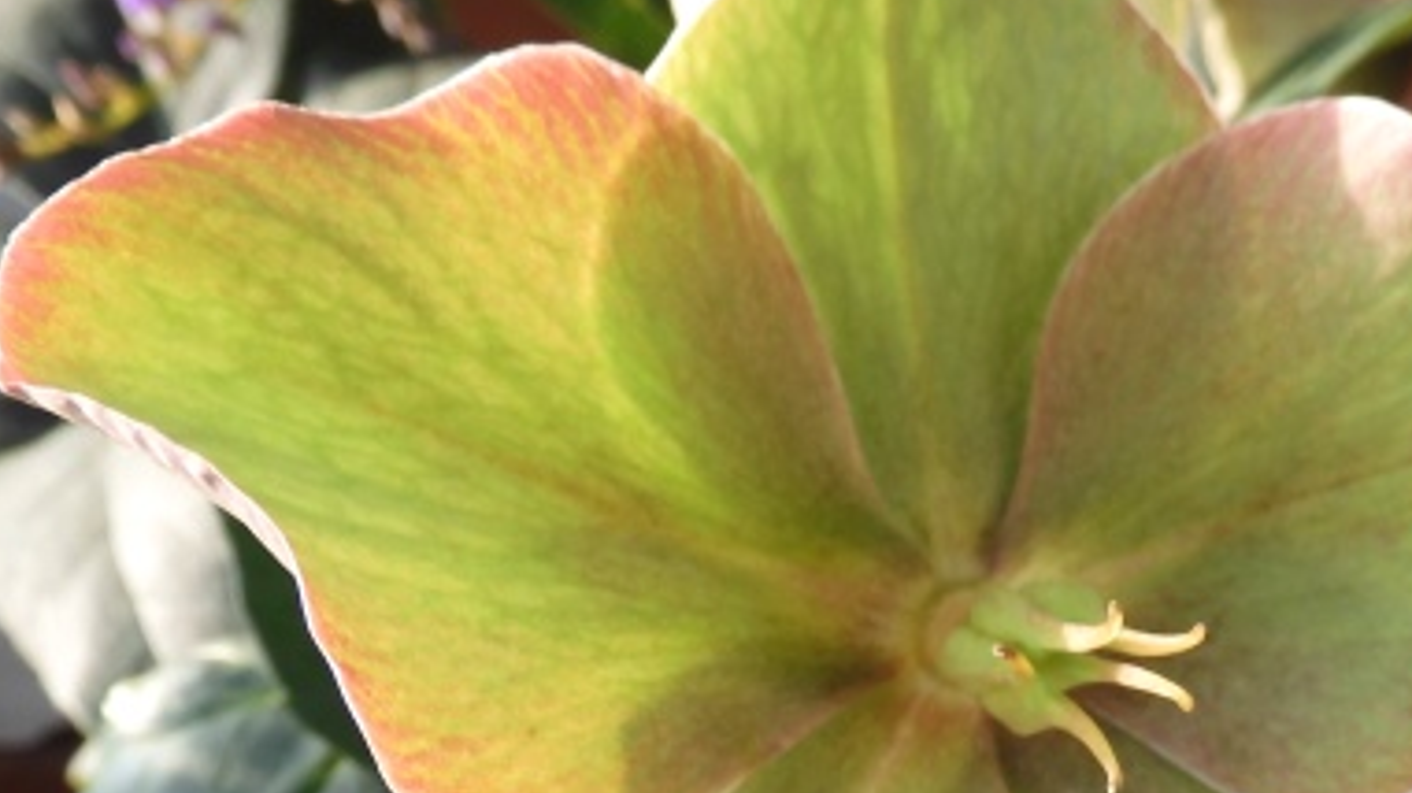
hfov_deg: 53.1
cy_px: 630
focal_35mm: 37
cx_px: 925
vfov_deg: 31.2
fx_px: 1385
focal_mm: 4.3
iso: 100
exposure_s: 1/60
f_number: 3.4
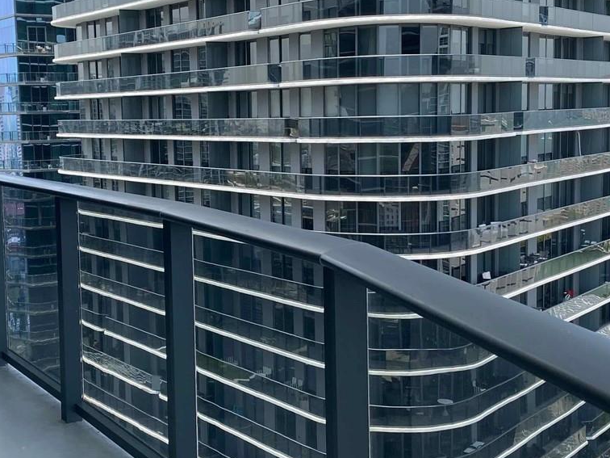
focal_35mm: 55
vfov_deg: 26.6
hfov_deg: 34.7
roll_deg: +0.8
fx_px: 969
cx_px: 224
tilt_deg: -5.0
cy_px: 222
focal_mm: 4.25
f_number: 1.8
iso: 32
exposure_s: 1/733
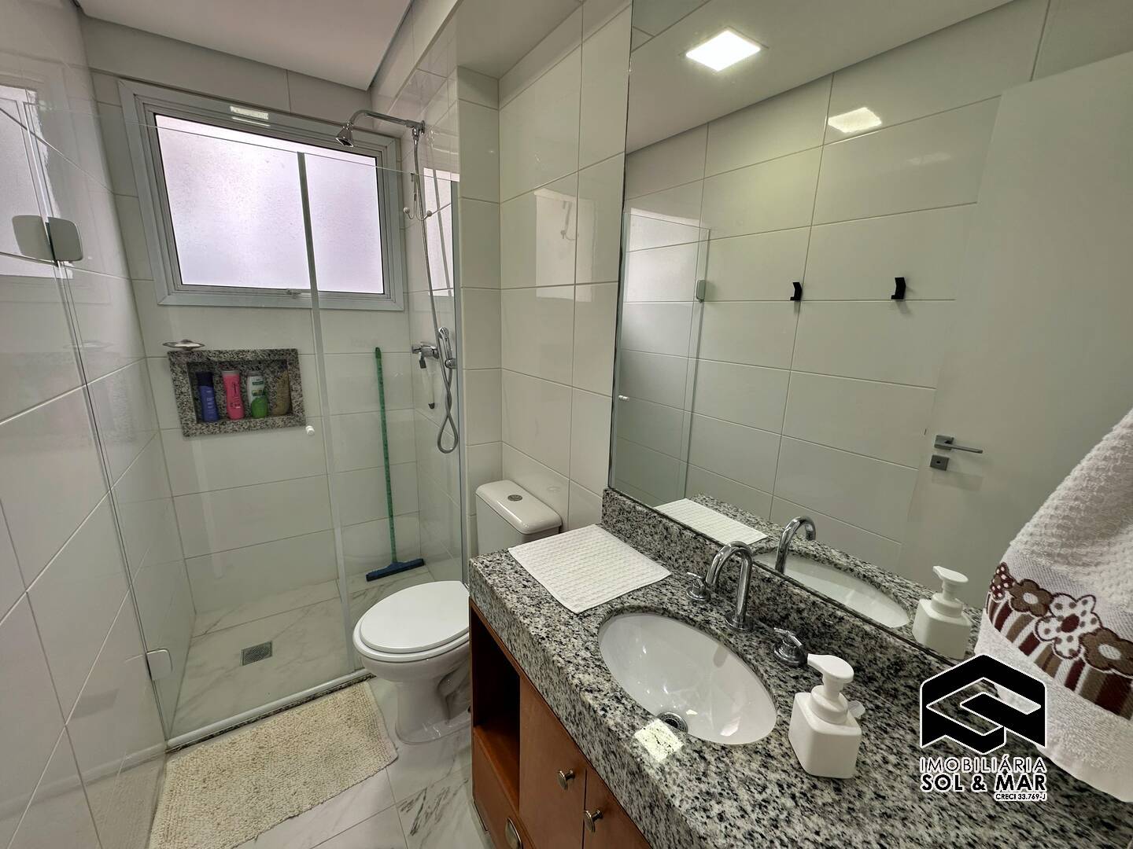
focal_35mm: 14
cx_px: 566
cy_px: 424
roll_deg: -1.8
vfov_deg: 85.7
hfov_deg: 102.1
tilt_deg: -14.0
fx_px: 458
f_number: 2.2
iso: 64
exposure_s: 1/120
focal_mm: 2.22
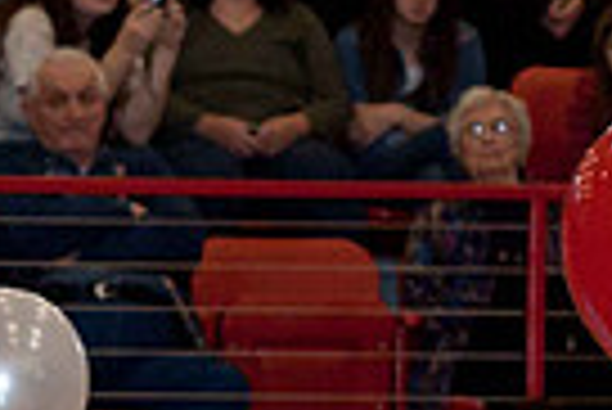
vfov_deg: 4.2
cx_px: -486
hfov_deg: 6.3
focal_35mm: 321
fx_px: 5463
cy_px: 815
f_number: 4
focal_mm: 50
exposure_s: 1/60
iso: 500
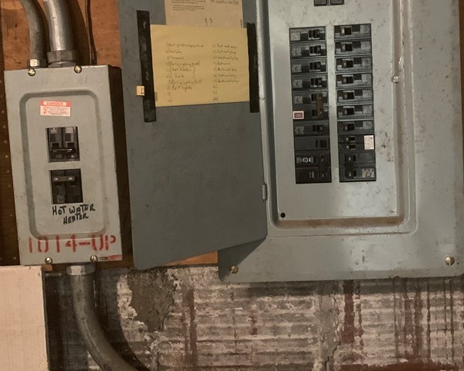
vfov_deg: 34.7
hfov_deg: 42.8
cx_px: 260
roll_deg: +3.2
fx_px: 590
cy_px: 137
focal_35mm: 43
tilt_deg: -3.6
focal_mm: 4.25
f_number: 1.8
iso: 800
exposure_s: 1/24
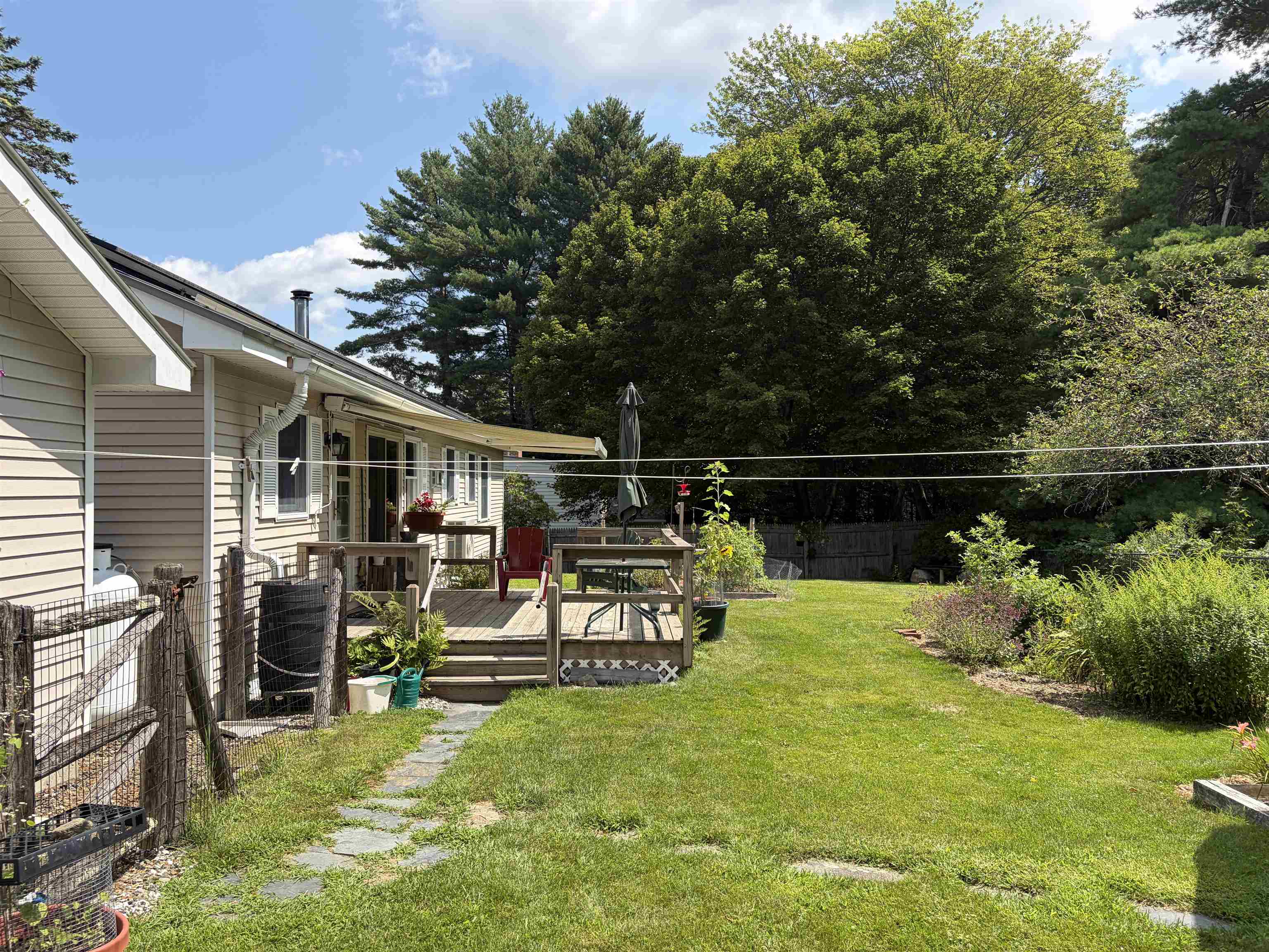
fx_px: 953
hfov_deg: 67.3
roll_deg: +0.3
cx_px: 634
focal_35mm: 26
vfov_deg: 53.1
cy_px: 476
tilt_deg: +1.1
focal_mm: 5.96
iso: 50
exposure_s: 1/1953
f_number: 1.6
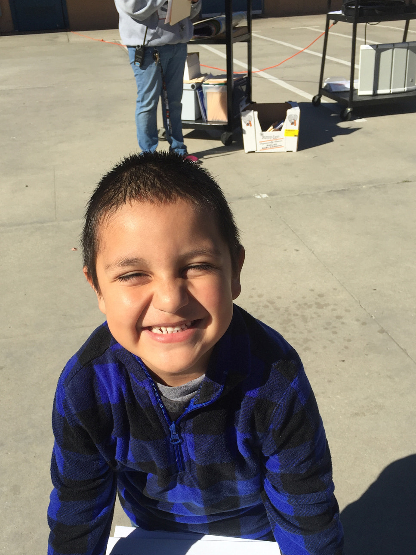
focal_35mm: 36
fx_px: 577
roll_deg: +2.1
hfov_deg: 39.6
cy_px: 335
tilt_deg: -30.8
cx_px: 193
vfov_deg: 51.0
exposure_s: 1/2326
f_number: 2.2
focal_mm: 4.15
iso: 32
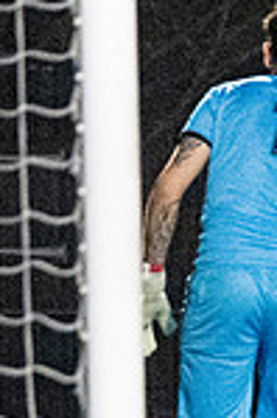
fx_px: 8618
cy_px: 377
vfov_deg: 2.8
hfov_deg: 1.8
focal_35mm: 745
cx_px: 1035
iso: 8000
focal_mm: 95
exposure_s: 1/1000
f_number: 2.8
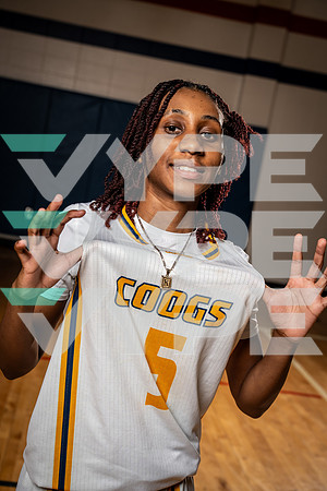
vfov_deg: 37.5
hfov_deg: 25.5
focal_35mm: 53
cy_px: 246
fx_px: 722
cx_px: 164
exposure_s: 1/250
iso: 125
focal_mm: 53
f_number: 5.6
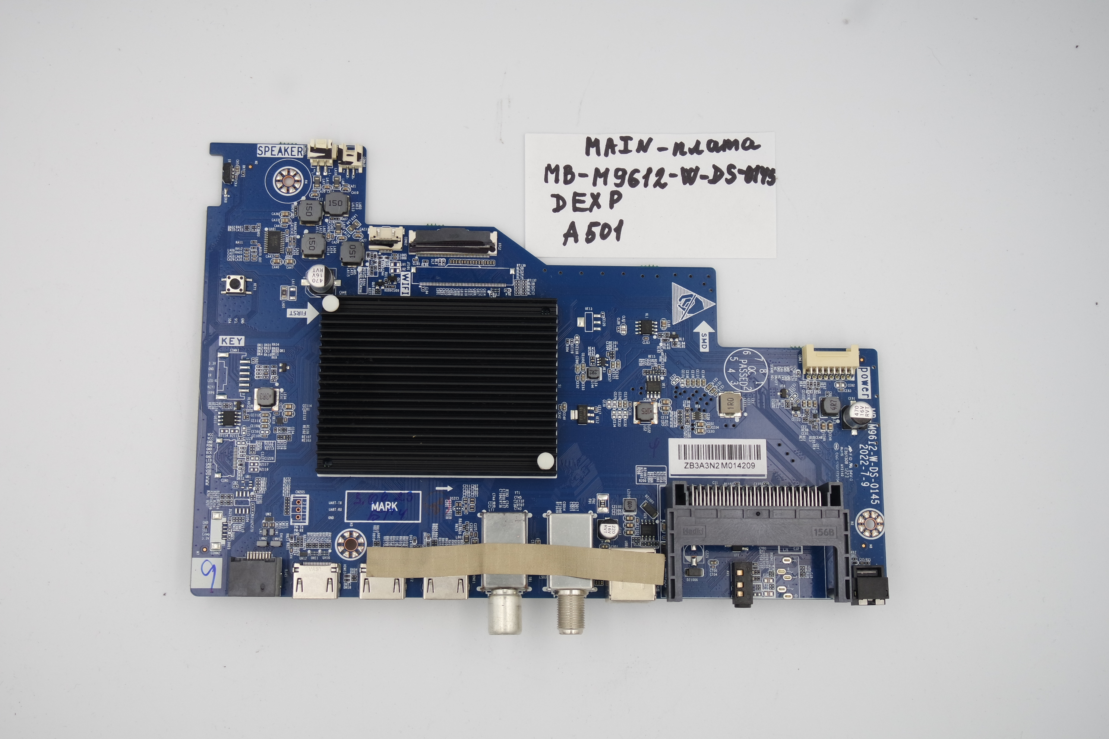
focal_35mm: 45
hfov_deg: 43.6
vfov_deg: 29.9
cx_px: 554
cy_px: 370
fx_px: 1386
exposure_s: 1/125
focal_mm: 17
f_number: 5
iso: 160
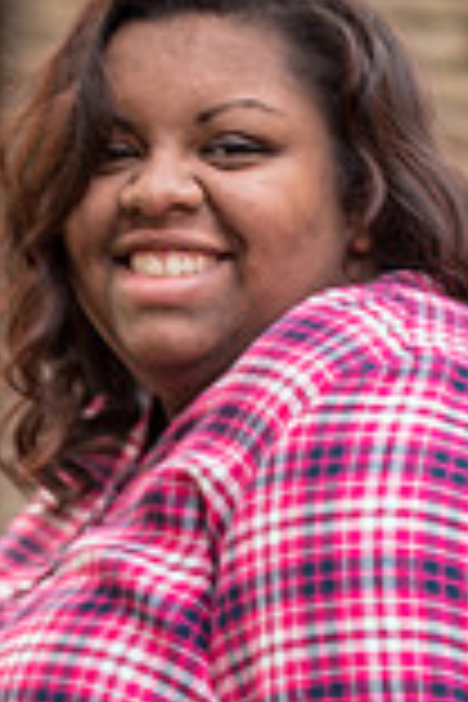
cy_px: 783
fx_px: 3939
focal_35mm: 202
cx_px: 184
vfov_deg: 10.1
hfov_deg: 6.8
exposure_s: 1/40
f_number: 2.8
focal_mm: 70
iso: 200
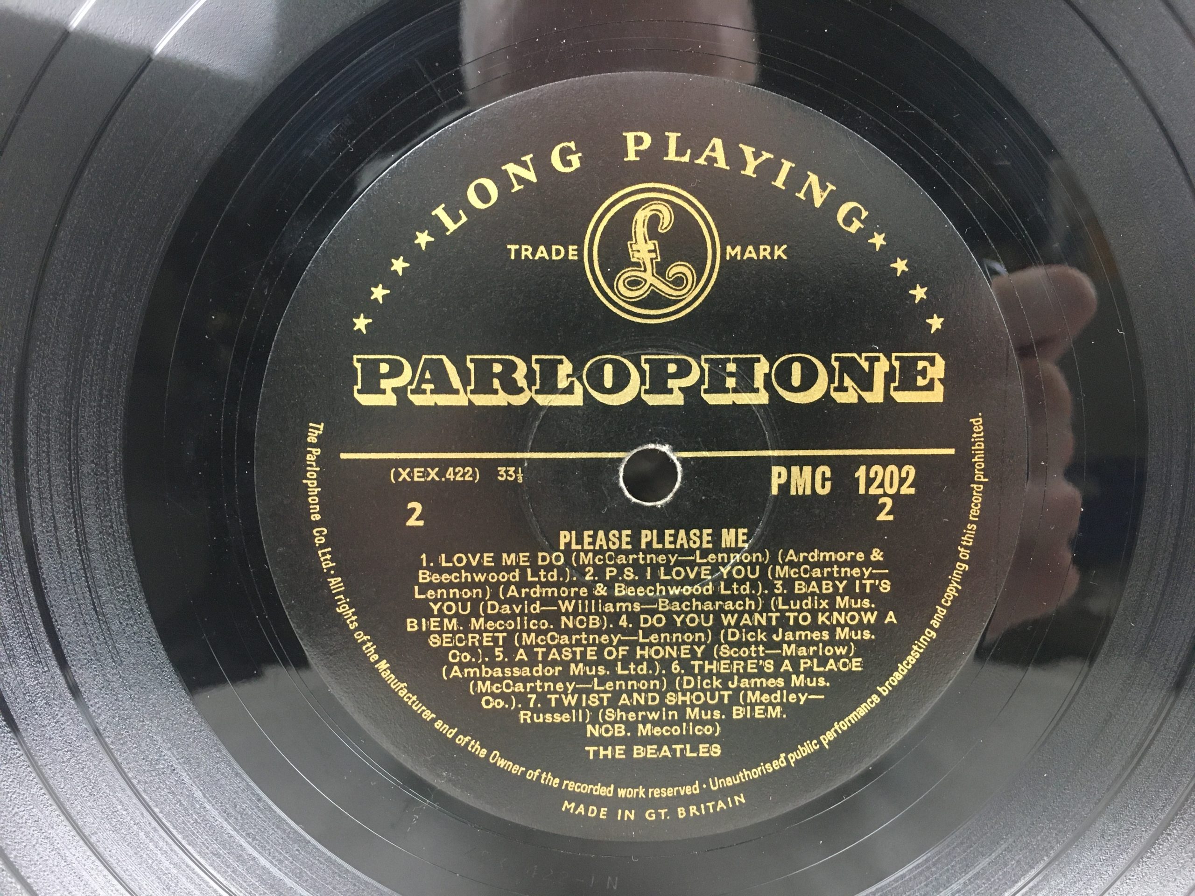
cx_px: 598
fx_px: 1001
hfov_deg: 61.7
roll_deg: -0.5
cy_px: 448
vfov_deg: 48.2
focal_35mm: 29
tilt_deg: -17.1
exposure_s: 1/33
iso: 200
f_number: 2.2
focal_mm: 4.15
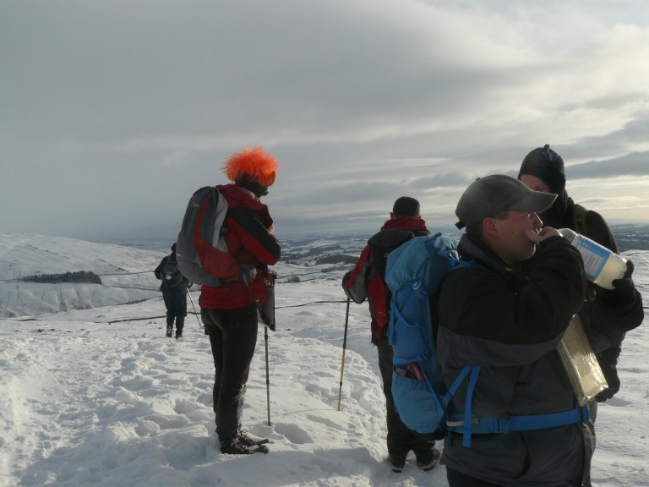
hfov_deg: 51.4
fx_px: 675
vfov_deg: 39.7
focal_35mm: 36
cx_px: 324
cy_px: 244
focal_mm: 6
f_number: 7.1
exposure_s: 1/400
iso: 100
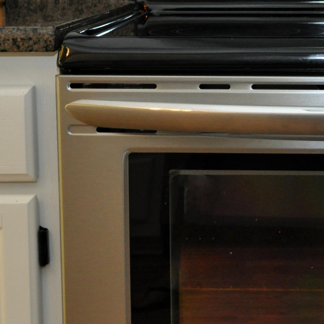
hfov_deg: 15.9
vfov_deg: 16.1
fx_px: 1144
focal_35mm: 108
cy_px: 83
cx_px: 310
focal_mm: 28
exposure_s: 1/60
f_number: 5
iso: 1000
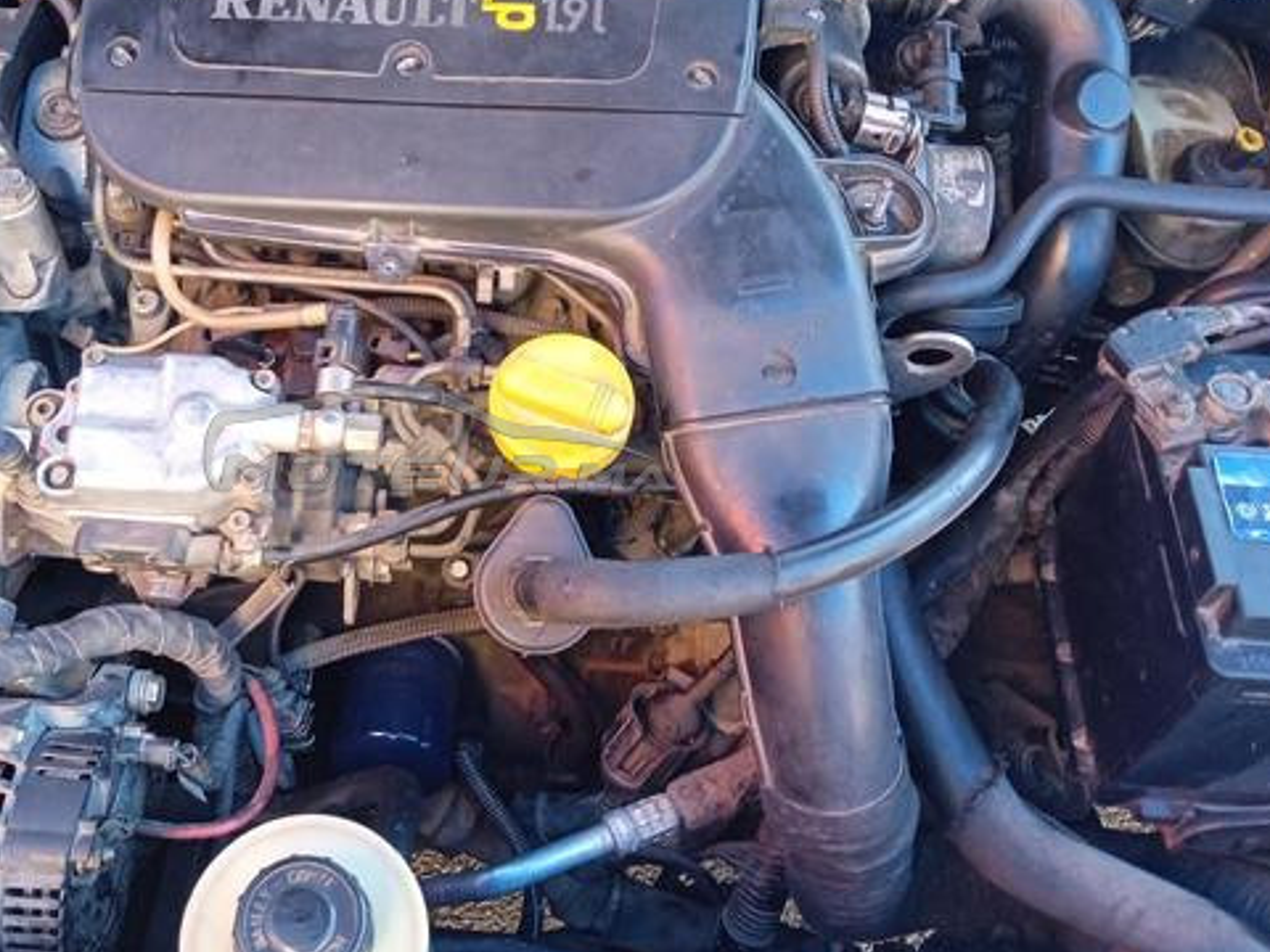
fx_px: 1394
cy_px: 438
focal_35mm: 38
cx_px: 437
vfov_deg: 37.7
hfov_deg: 48.3
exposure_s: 1/25
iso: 198
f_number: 2.2
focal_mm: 3.43
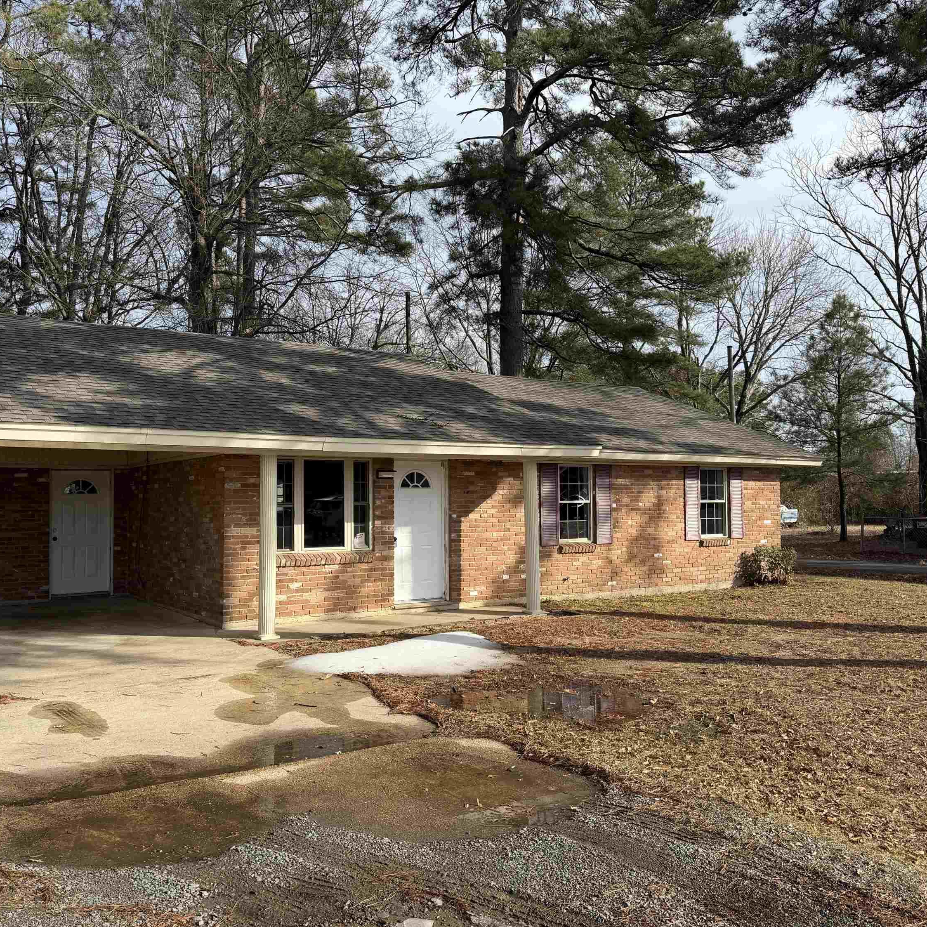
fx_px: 879
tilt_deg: +3.1
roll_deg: +0.7
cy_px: 461
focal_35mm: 29
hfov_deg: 55.5
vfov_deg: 55.6
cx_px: 404
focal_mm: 6.76
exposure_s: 1/3021
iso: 80
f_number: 1.78
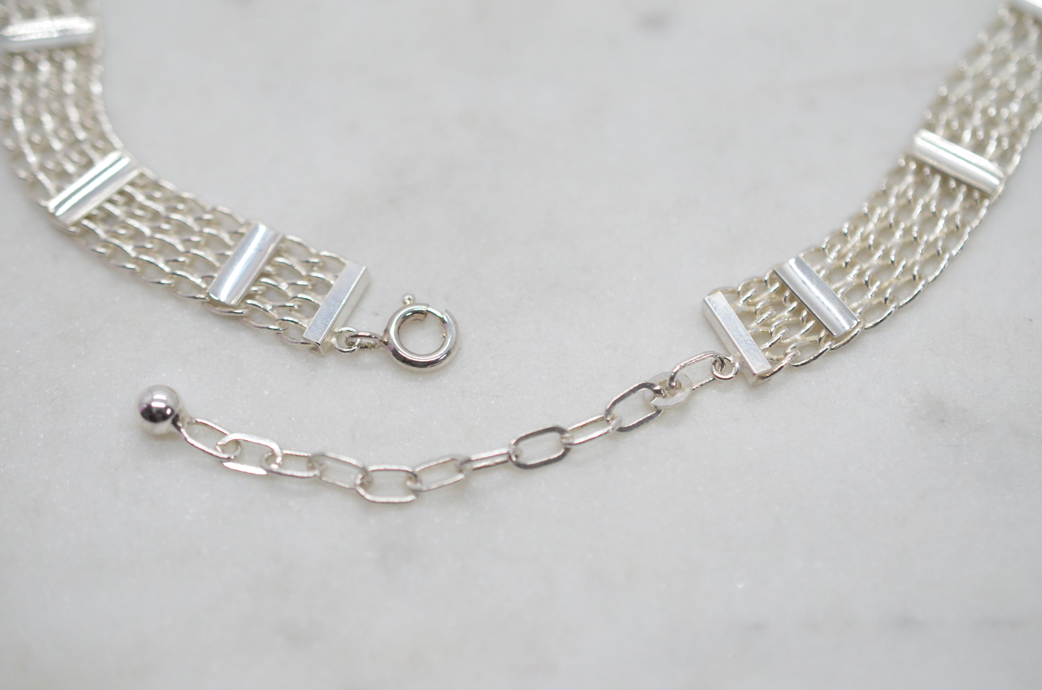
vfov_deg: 22.5
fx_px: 1733
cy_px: 345
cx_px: 521
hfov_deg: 33.5
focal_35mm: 60
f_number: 4
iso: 2500
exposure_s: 1/2500
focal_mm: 40
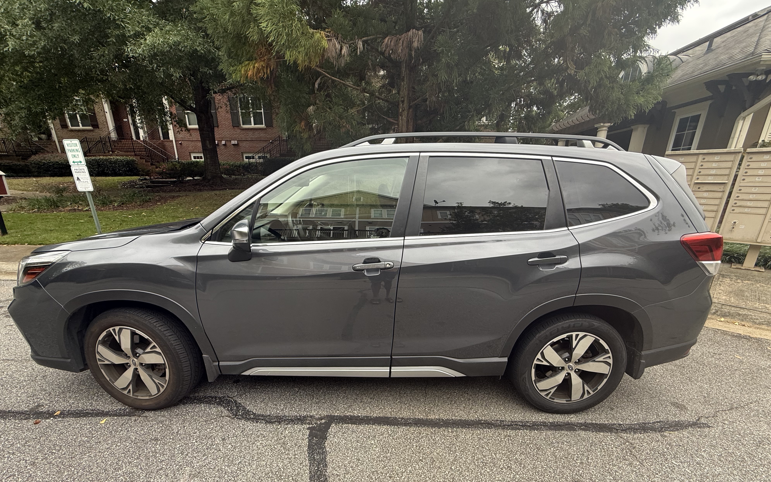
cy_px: 282
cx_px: 384
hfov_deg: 101.5
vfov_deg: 74.2
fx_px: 315
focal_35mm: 15
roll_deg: -0.3
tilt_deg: -17.3
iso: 64
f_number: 2.2
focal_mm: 2.22
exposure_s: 1/99
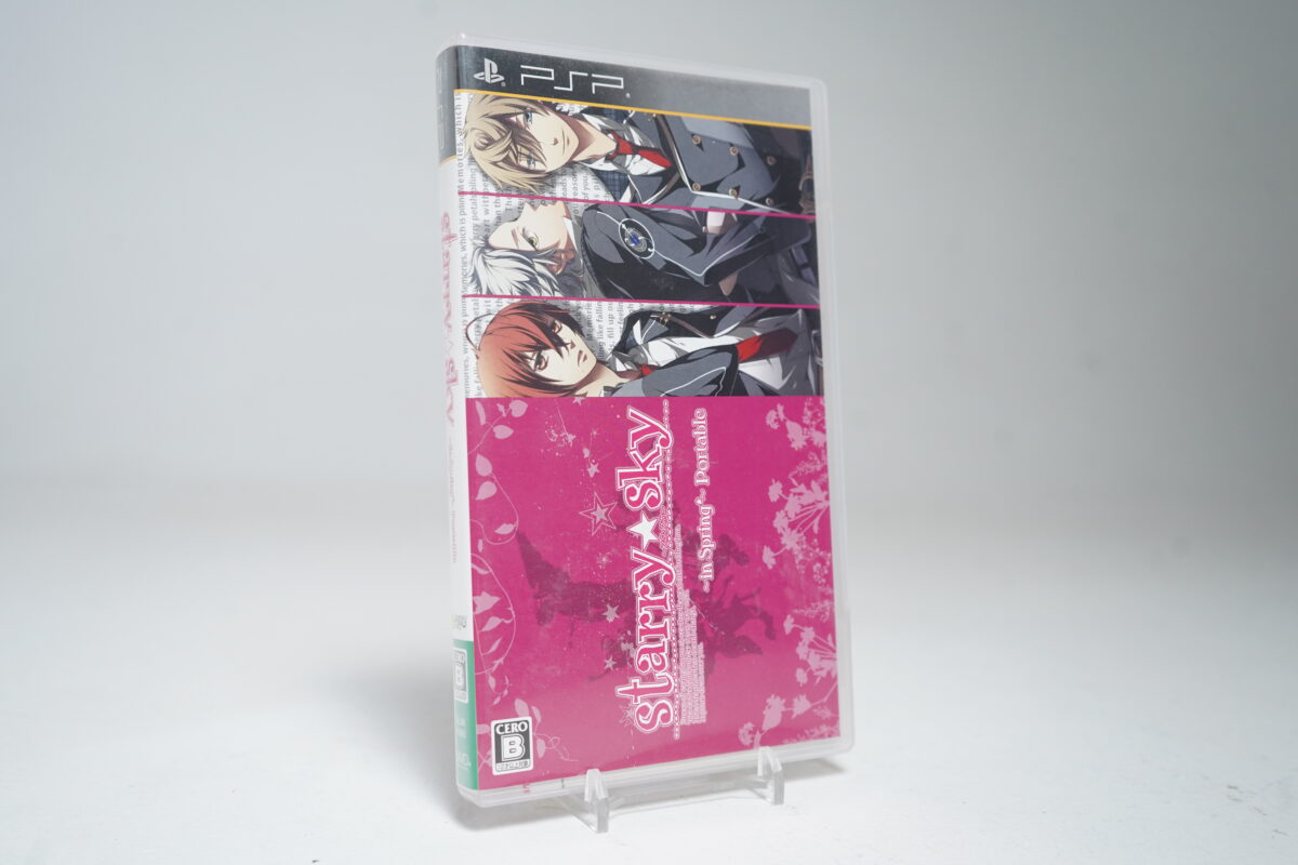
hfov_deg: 55.8
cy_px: 432
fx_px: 1226
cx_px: 649
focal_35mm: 34
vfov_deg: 38.9
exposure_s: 1/40
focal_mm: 34
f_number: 5
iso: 1000
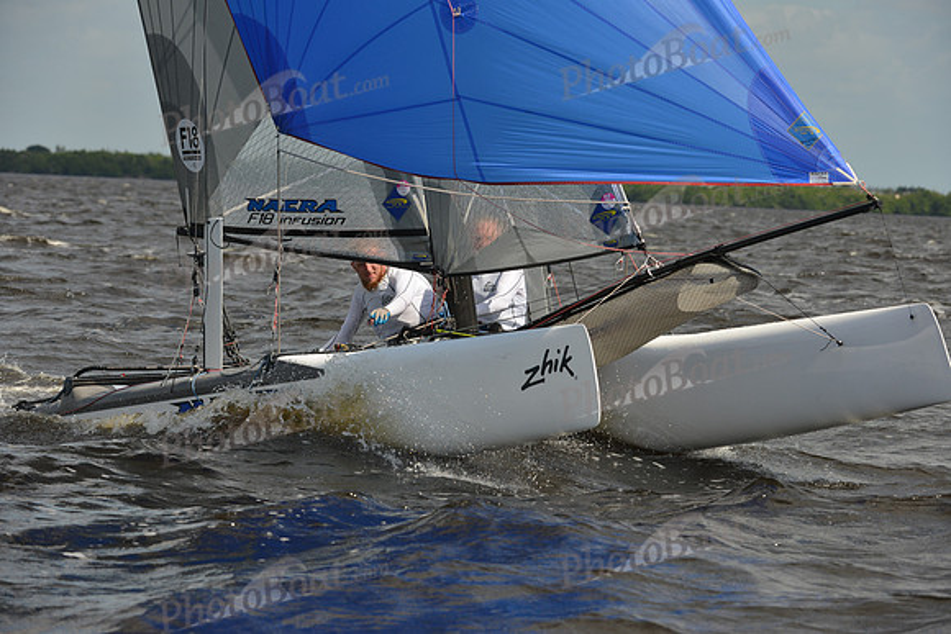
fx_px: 5284
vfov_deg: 6.9
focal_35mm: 200
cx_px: 476
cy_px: 317
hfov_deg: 10.3
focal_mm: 200
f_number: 8
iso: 250
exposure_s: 1/800
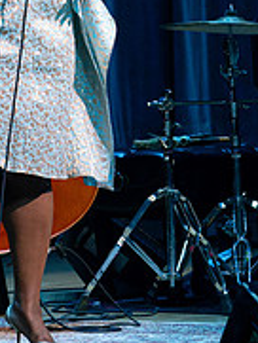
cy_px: -30
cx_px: -76
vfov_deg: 2.9
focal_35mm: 676
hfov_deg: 2.2
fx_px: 6710
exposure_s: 1/250
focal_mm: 184
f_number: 6.3
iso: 2500
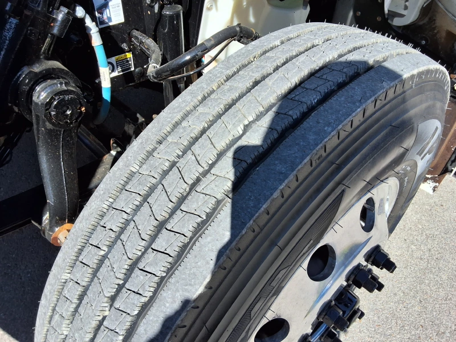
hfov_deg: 63.4
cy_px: 171
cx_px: 228
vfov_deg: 49.7
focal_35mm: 28
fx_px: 369
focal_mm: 2.91
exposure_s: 1/657
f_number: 1.9
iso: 32
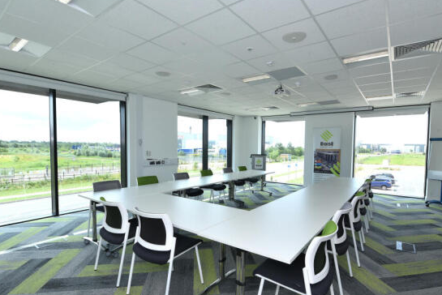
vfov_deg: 67.4
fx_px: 221
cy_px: 158
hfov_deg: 89.9
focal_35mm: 18
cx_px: 235
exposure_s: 1/125
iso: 640
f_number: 13
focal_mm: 15
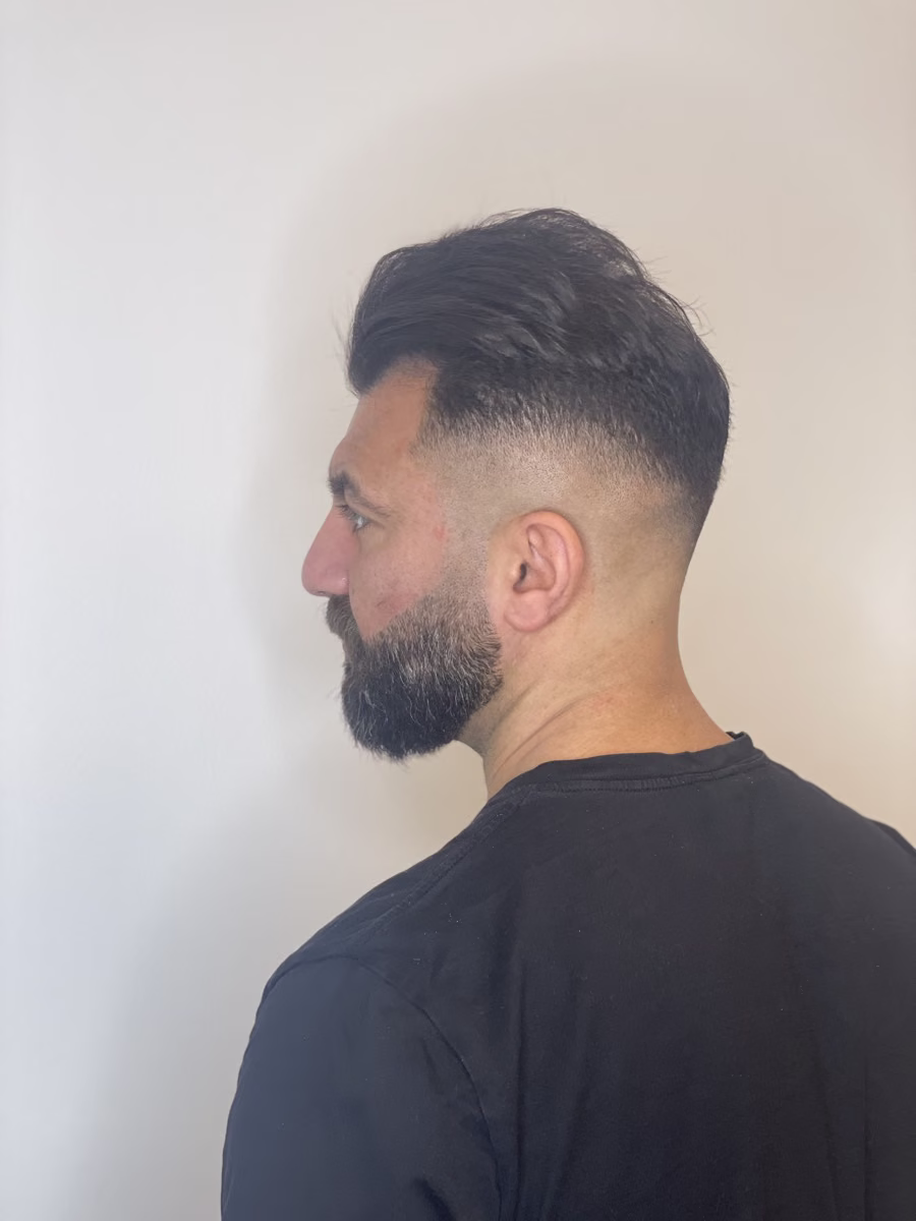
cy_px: 610
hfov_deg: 28.0
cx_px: 458
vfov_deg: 36.8
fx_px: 1835
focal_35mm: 52
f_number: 2
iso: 80
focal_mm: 6
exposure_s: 1/122
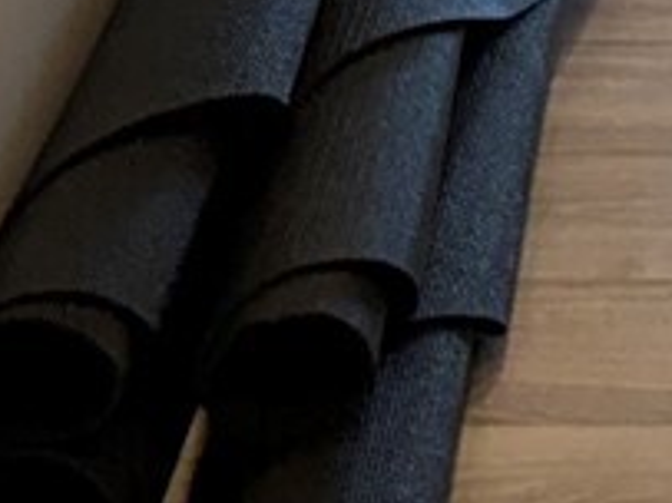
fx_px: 3667
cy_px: -1423
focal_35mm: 189
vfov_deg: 6.5
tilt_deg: -3.2
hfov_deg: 10.0
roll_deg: -0.2
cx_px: 1155
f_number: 1.78
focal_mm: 6.76
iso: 200
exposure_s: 1/120
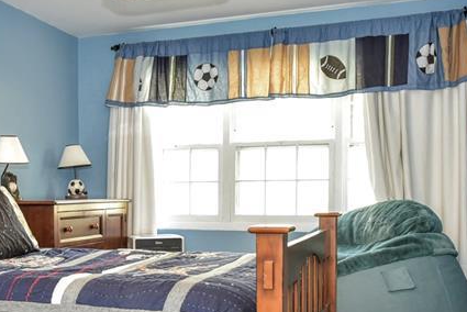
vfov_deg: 25.3
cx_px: 92
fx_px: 688
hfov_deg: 36.2
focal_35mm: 53
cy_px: 228
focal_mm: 22
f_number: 2.8
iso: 1000
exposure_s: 1/60
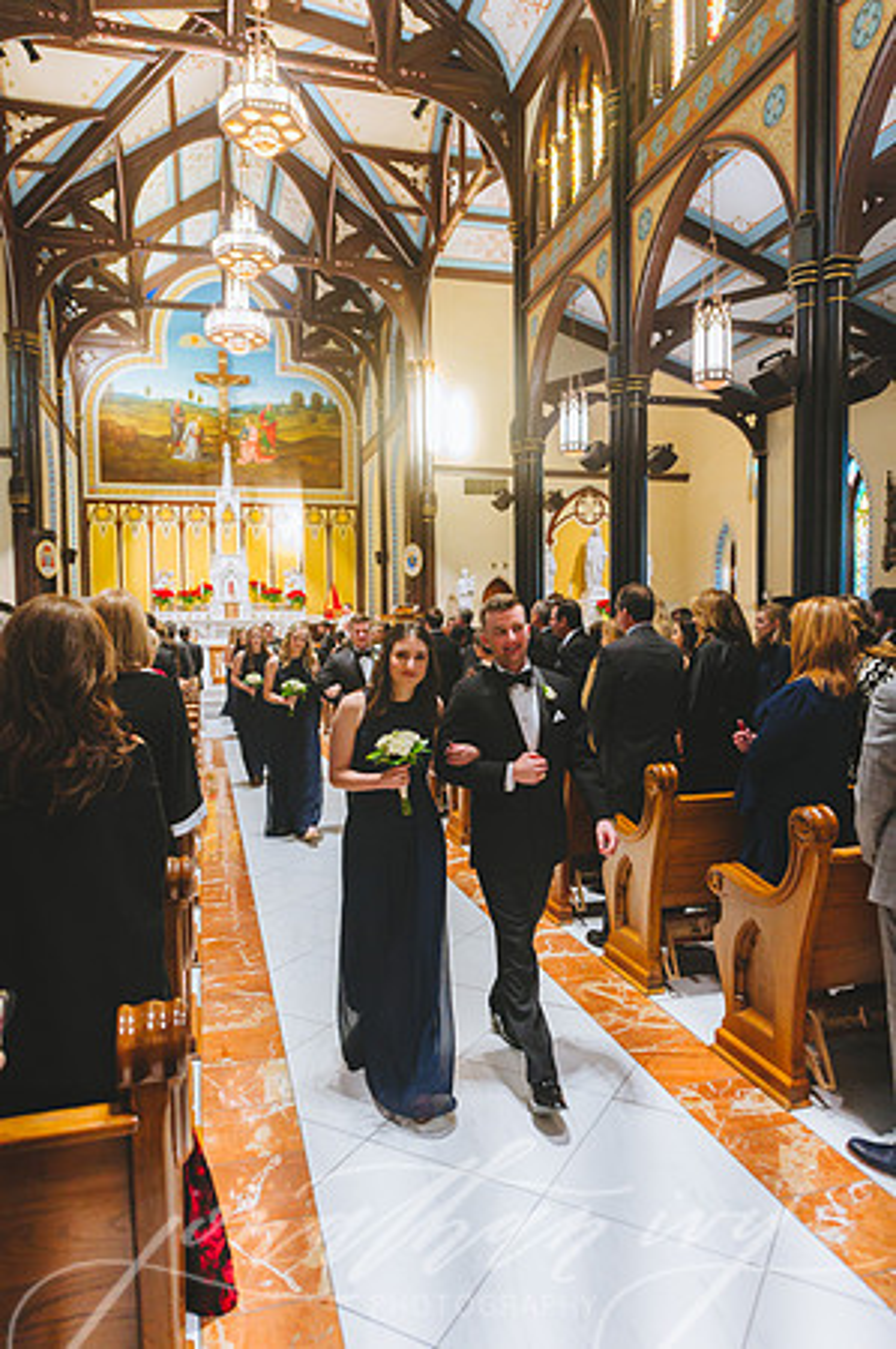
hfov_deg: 53.0
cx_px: 448
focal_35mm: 24
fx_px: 898
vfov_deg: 73.8
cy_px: 674
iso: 2500
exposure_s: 1/250
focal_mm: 24
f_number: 3.2
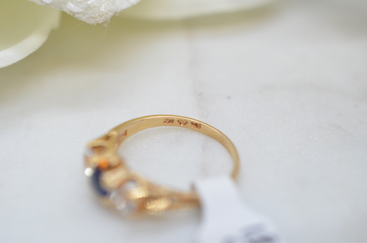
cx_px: 184
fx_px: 610
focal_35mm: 60
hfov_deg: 33.5
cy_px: 122
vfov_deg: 22.5
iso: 3200
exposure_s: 1/1600
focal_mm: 40
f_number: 5
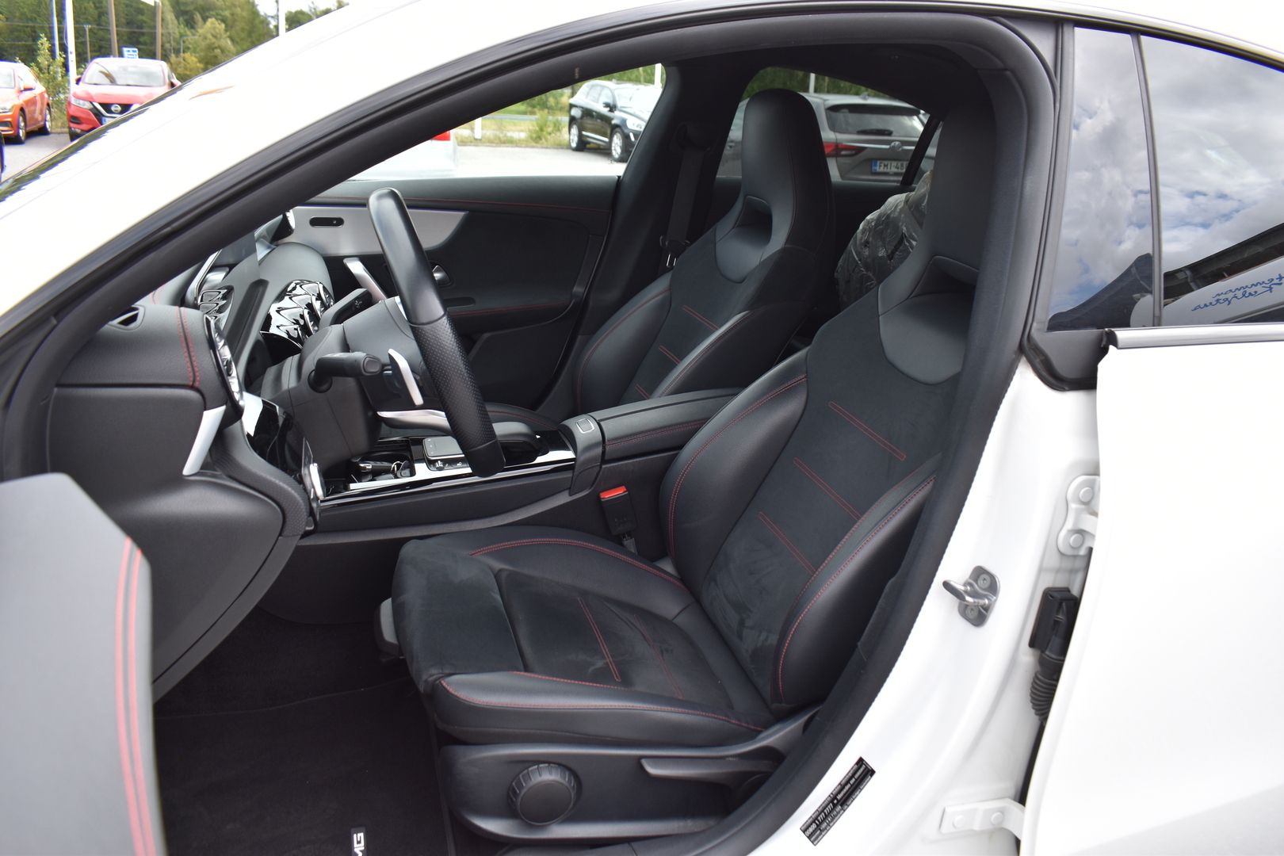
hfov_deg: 67.4
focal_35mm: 27
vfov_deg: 47.9
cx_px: 642
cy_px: 428
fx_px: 963
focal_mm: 18
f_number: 6.7
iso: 200
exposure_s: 1/180
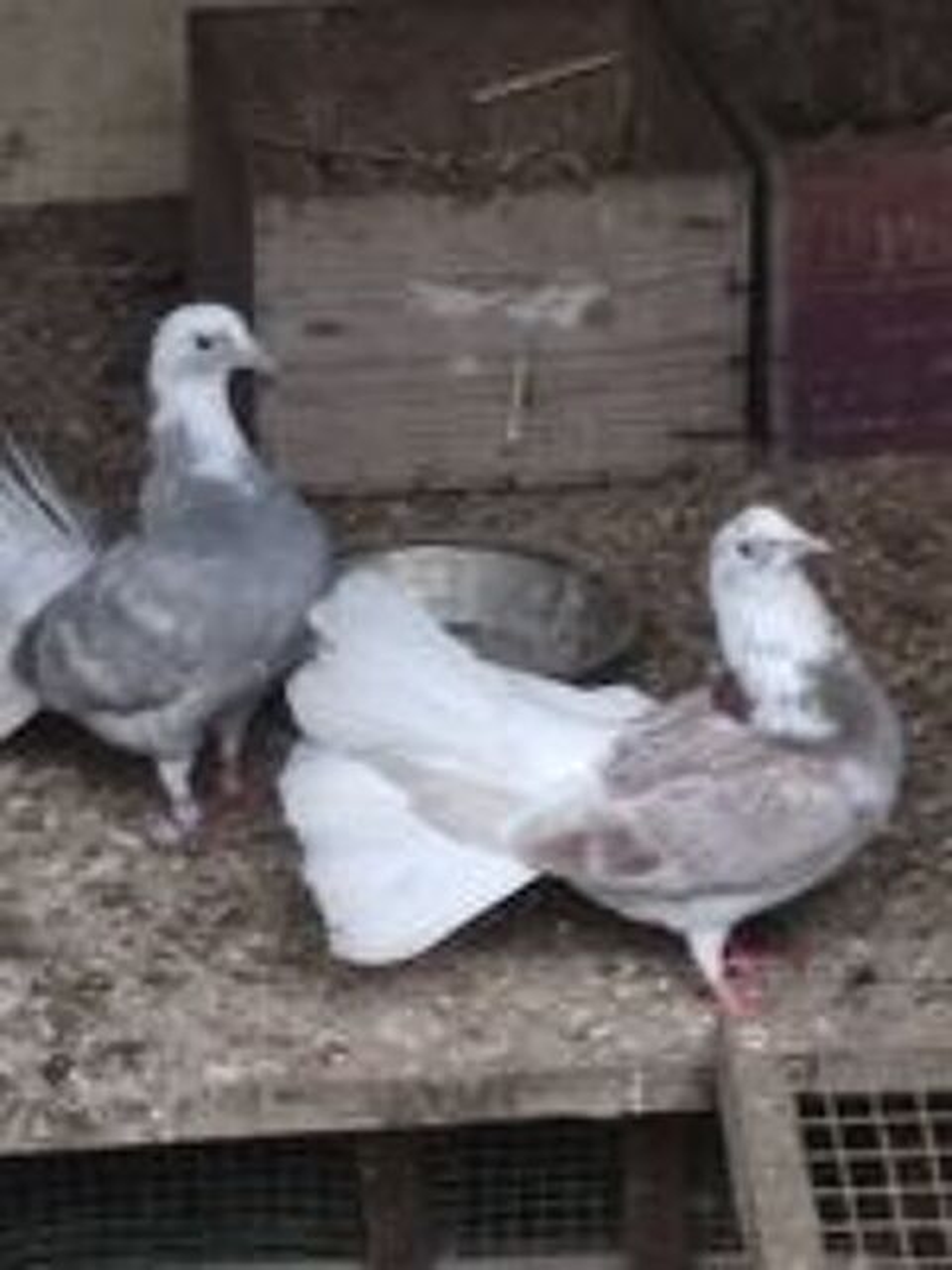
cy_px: 635
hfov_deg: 54.9
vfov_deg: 69.4
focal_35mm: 25
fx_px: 917
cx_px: 476
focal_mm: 5.43
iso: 491
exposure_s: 1/100
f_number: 1.89
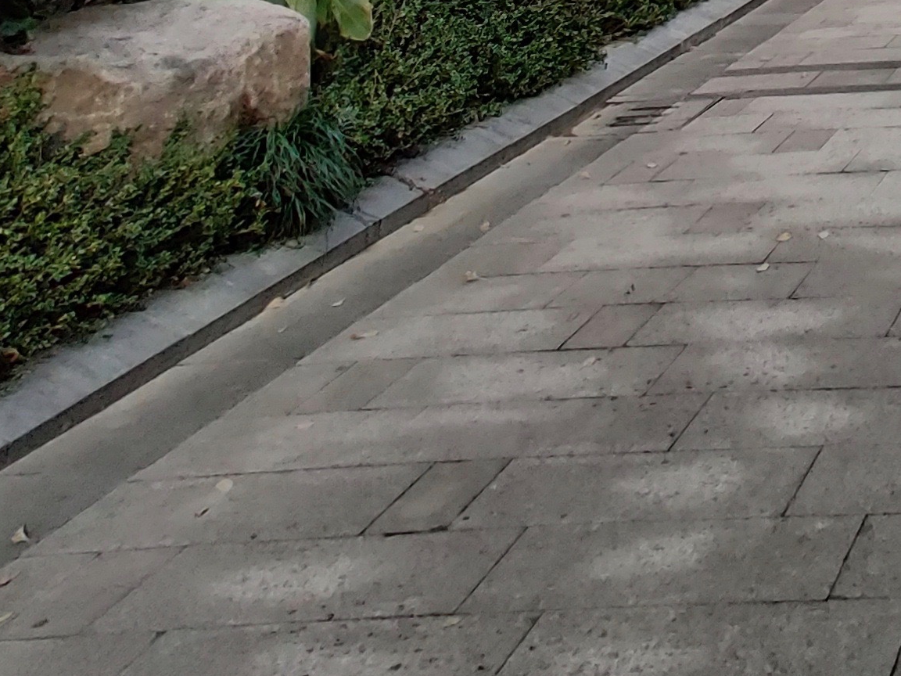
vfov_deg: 18.6
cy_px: -661
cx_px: 1206
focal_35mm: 52
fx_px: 1353
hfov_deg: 29.0
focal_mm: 2.25
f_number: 2.2
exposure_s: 1/198
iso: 100
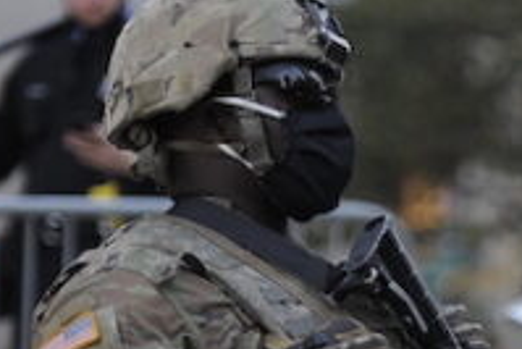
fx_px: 8358
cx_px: 973
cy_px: 598
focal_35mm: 576
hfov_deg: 3.6
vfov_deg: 2.4
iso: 1000
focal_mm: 112
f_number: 2.8
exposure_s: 1/200
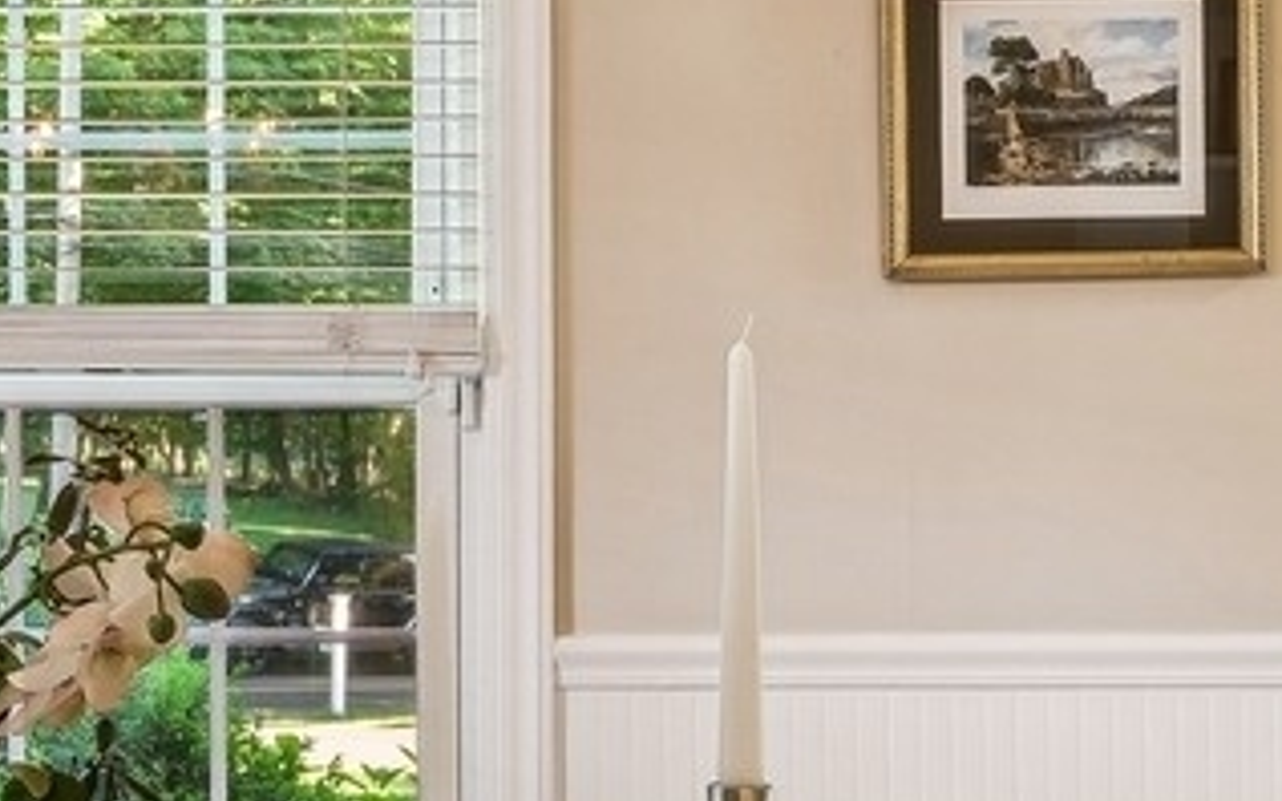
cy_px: 680
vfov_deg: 17.9
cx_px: 105
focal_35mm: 72
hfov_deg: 27.5
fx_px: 2515
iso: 200
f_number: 11
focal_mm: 14
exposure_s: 1/2.5
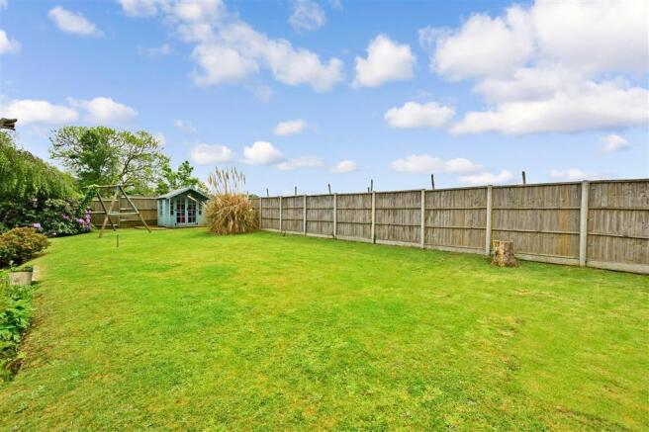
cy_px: 216
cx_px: 324
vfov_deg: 77.3
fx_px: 270
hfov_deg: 100.4
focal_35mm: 15
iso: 400
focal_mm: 10
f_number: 13
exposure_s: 1/400
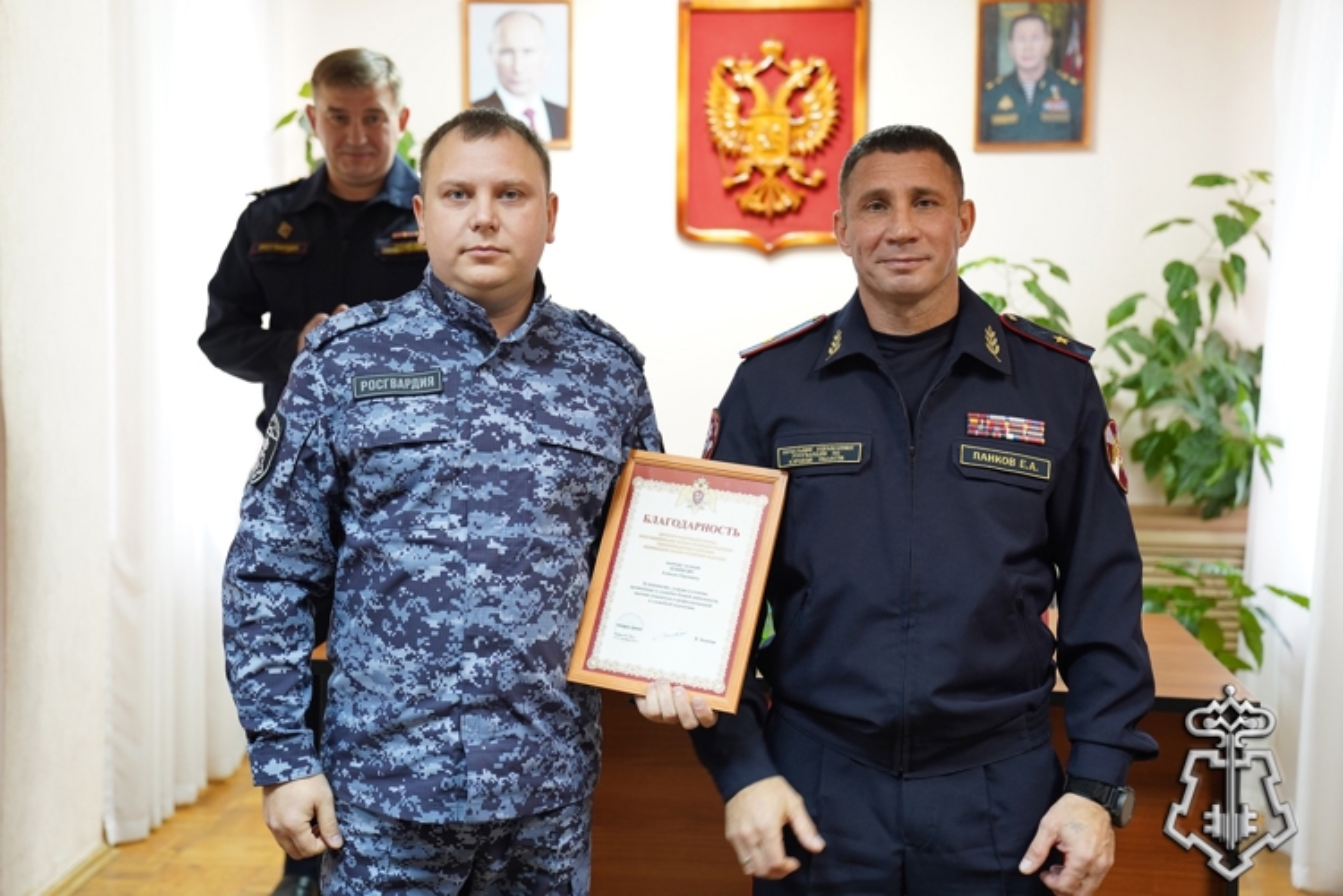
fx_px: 1902
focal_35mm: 51
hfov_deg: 38.9
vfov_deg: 26.5
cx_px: 672
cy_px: 448
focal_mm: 51
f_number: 2.8
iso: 1250
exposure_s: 1/60
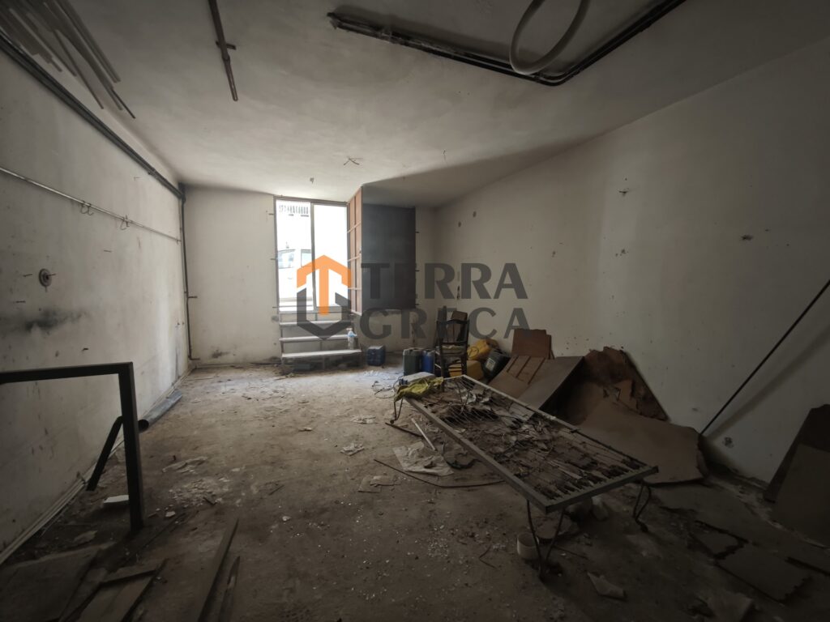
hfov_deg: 102.1
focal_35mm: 14
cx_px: 415
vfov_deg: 85.7
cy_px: 311
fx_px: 336
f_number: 2.2
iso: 200
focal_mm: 2.16
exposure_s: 1/33.3
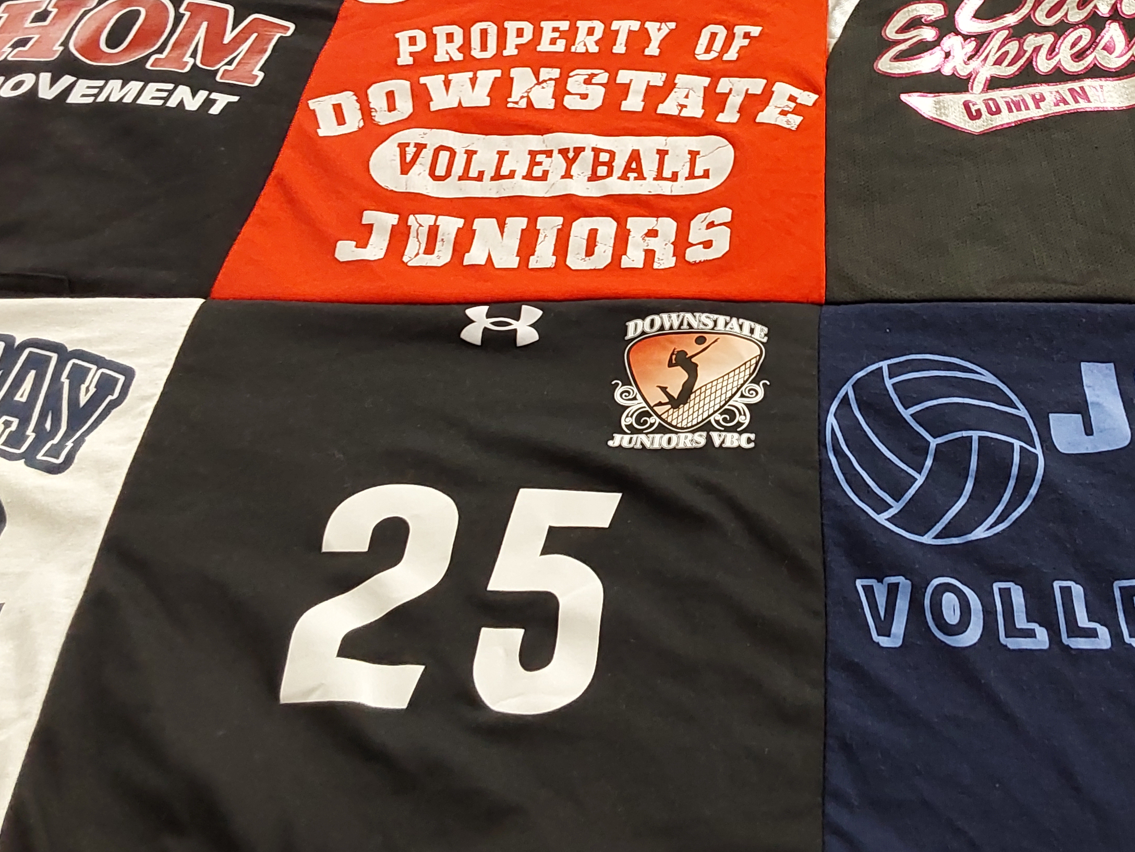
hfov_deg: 43.9
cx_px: 790
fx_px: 1377
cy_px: 229
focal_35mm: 42
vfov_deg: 33.8
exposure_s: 1/50
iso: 160
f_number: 1.9
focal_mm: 2.91
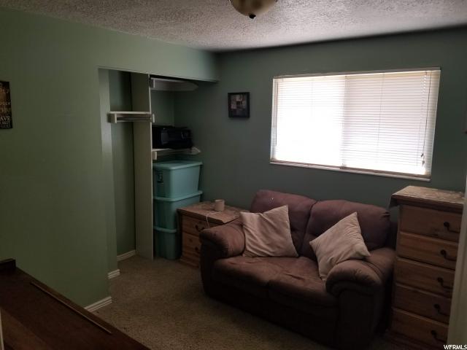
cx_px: 234
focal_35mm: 26
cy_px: 175
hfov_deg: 67.3
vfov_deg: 53.1
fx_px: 351
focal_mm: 4.3
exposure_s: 1/120
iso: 125
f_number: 1.7
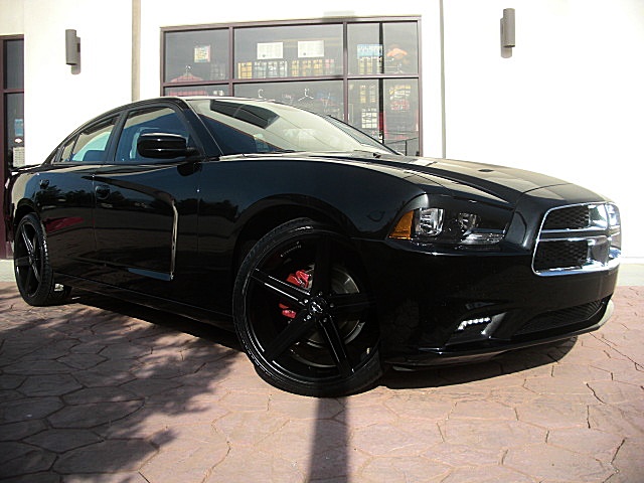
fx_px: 670
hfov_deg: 51.4
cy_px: 242
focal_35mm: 36
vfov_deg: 39.7
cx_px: 322
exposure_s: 1/500
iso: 50
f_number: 2.8
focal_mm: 6.3
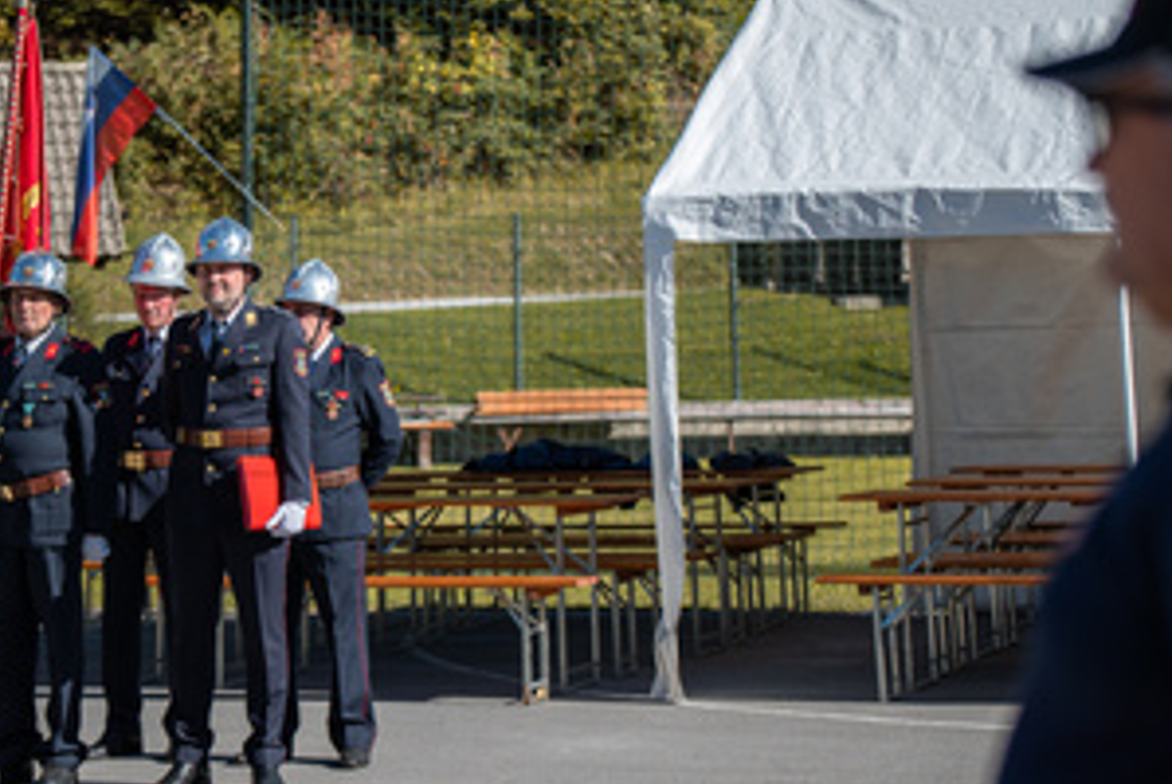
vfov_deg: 12.1
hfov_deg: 18.0
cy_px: 276
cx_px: 396
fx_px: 3682
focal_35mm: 113
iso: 100
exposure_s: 1/2000
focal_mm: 75
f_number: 2.8
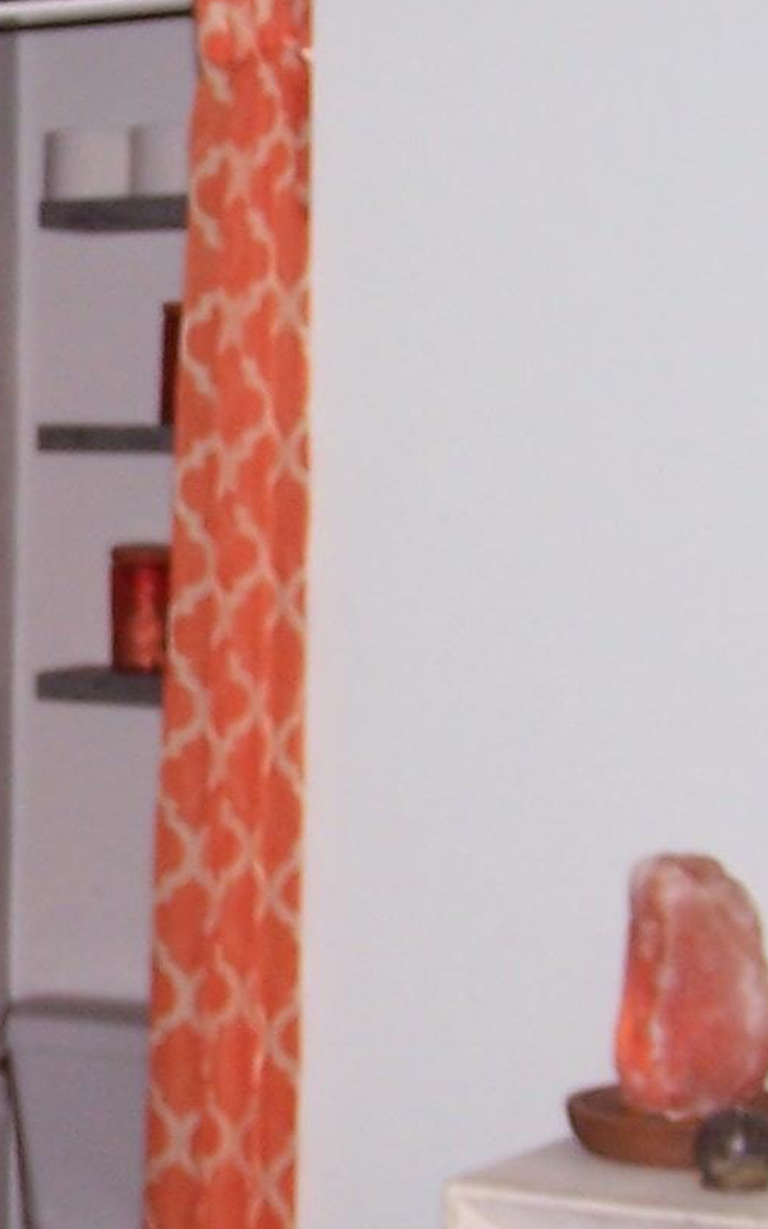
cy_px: 567
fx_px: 3885
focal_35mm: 116
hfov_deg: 11.0
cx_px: -290
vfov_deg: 18.0
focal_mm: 6.3
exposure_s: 1/60
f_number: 2.8
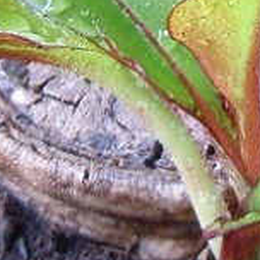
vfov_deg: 10.9
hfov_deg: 11.2
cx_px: 236
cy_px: -122
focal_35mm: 155
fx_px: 1317
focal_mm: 5.4
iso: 400
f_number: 3.5
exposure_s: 1/40
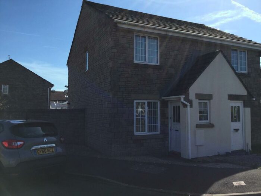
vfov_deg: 45.4
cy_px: 98
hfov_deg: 58.4
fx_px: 234
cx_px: 130
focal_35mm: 31
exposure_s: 1/1381
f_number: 2.4
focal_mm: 3.3
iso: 25
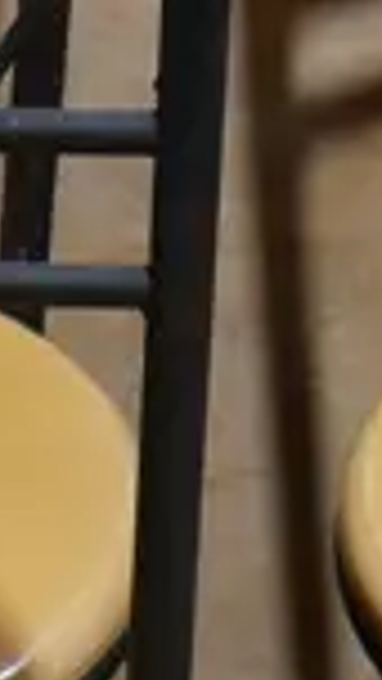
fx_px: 4247
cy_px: 790
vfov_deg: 9.0
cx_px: 503
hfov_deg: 5.1
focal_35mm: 236
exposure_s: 1/60
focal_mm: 16
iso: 250
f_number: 4
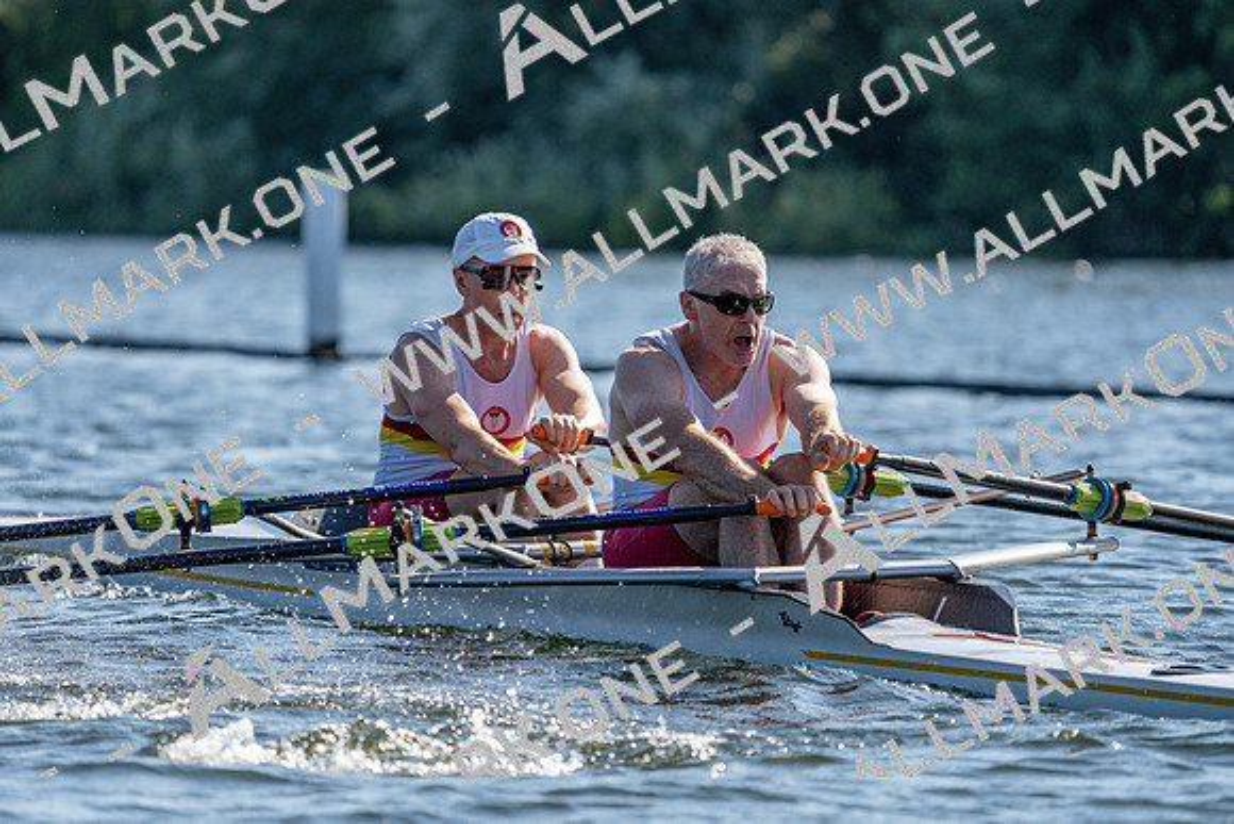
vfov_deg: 3.7
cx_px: 617
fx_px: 12822
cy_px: 412
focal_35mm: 374
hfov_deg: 5.5
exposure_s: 1/1600
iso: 320
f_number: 6.3
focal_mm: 374
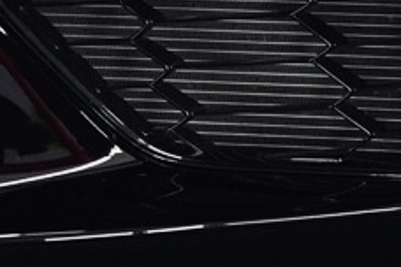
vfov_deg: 5.4
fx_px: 2762
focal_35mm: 248
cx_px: 32
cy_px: -307
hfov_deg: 8.3
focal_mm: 35
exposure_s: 1/160
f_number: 4
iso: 1000
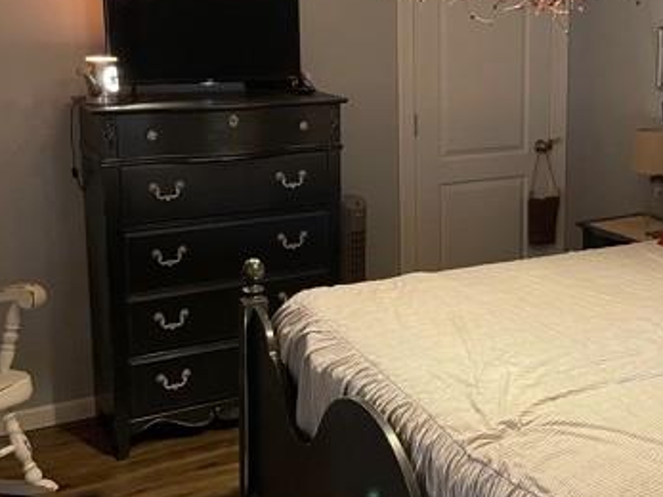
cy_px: 155
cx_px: 483
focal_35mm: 48
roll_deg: -0.5
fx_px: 919
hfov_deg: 38.8
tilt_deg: -9.5
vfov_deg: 30.0
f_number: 1.6
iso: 500
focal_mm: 5.1
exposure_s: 1/40
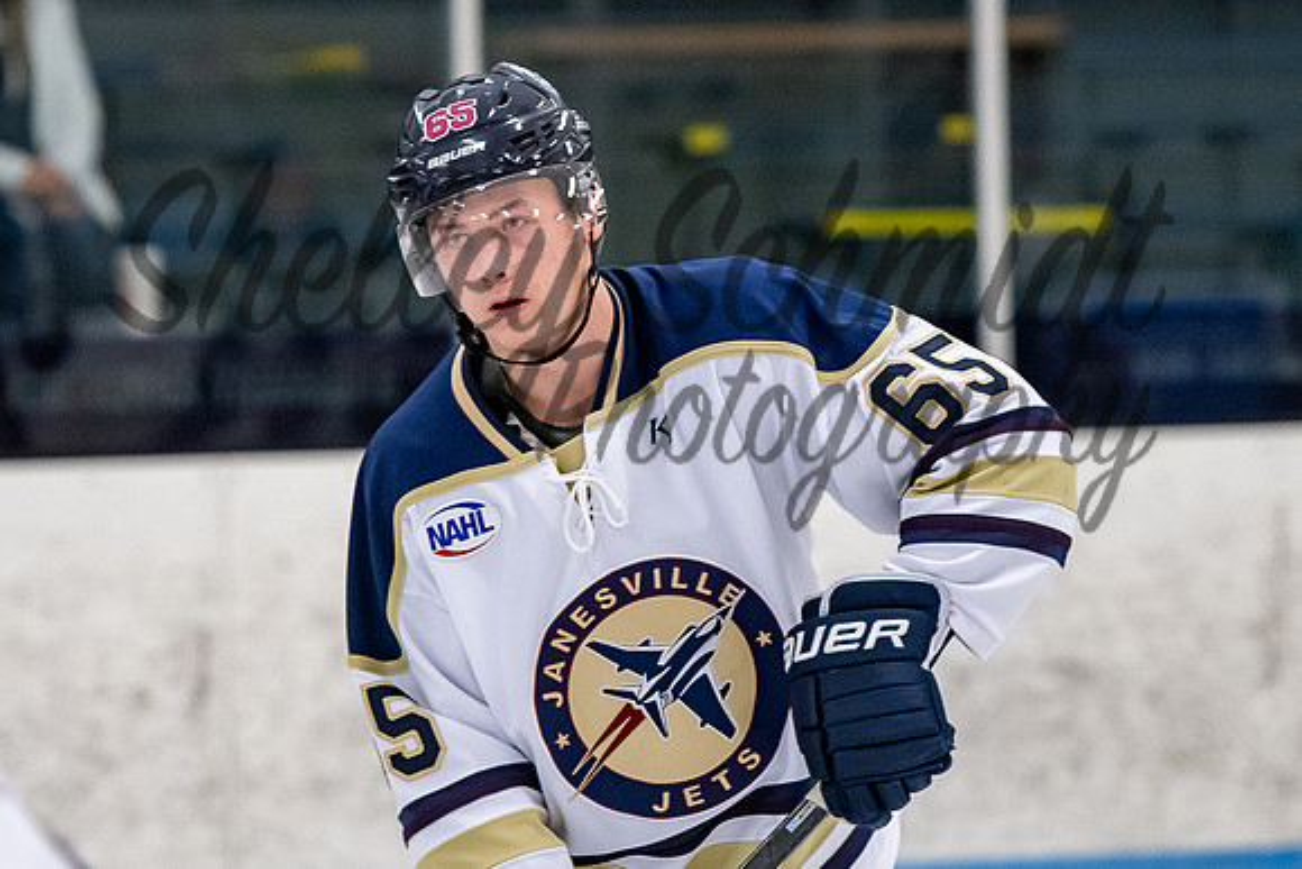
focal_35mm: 428
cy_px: 252
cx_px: 559
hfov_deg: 4.8
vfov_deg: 3.2
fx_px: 15490
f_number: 3.5
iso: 2000
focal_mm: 165
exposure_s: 1/800
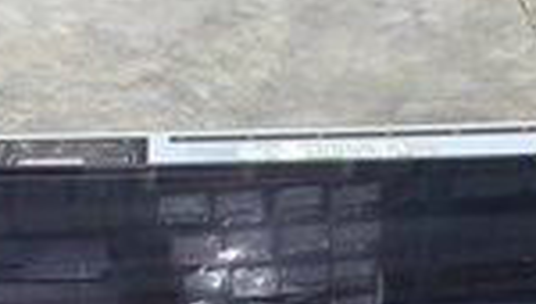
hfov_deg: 25.3
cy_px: 390
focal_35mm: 84
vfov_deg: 13.9
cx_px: 261
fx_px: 1196
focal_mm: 3
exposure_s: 1/60
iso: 160
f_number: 1.8
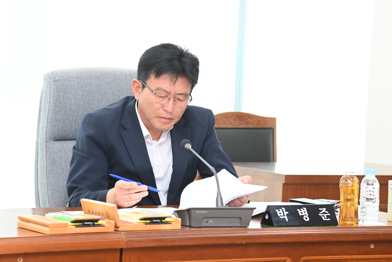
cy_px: 131
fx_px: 1307
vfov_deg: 11.4
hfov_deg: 17.1
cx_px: 196
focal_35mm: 120
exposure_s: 1/250
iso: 3200
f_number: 5.6
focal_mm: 120
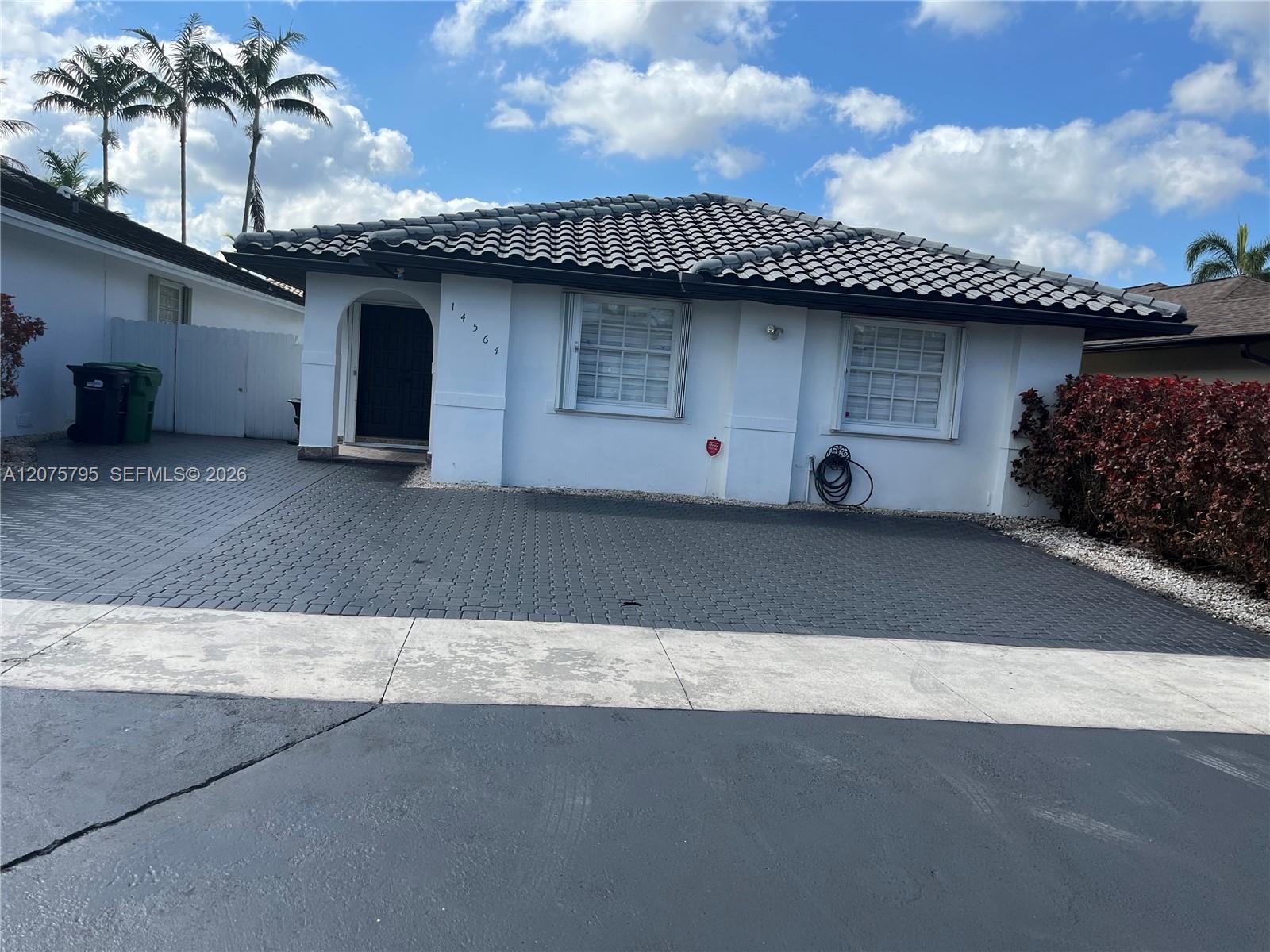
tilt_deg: -3.4
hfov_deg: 67.3
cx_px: 635
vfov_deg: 53.1
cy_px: 476
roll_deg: -2.2
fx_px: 954
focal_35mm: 26
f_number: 1.6
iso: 50
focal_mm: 5.1
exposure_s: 1/3311
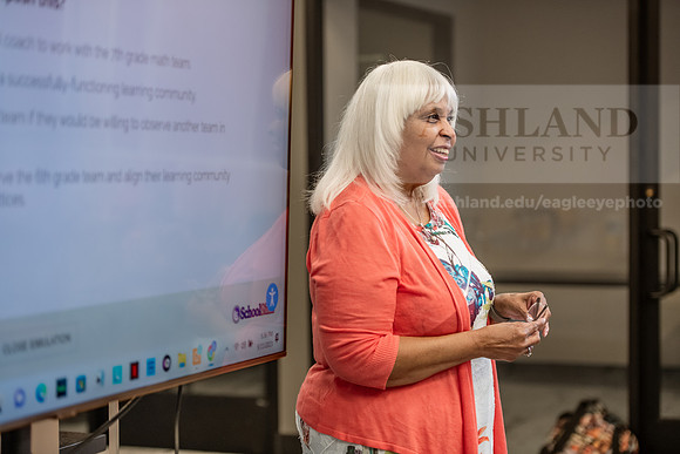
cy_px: 227
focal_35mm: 85
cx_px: 340
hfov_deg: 23.9
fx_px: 1606
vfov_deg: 16.1
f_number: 2.8
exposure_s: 1/200
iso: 1000
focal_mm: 85
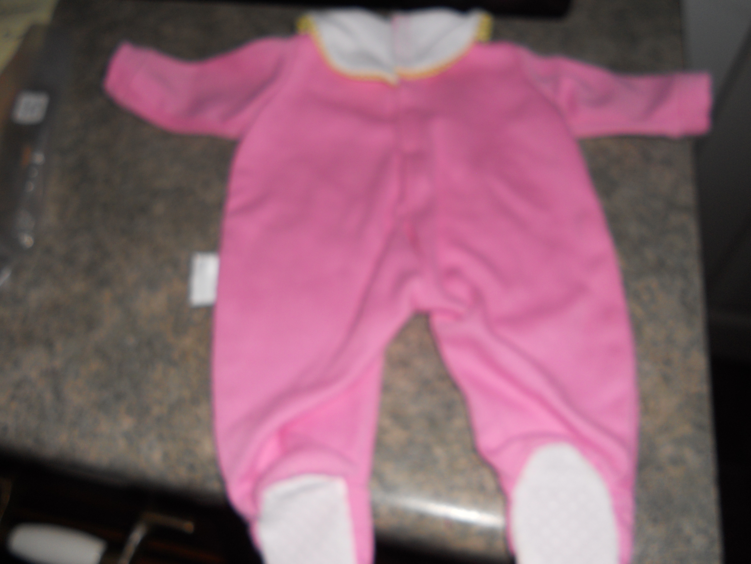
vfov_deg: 44.2
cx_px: 376
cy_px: 282
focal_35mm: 32
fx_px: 694
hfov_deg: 56.8
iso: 80
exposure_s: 1/25
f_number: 8.8
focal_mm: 5.8
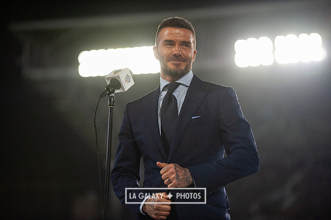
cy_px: 110
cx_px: 166
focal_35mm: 140
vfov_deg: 9.8
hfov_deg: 14.7
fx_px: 1286
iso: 3200
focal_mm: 140
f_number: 2.8
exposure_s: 1/3200
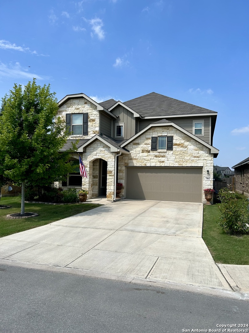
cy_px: 166
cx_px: 124
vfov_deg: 67.3
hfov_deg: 53.1
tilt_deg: +4.2
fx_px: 249
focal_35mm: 26
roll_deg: -0.7
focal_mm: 5.7
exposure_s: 1/4831
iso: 50
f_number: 1.5
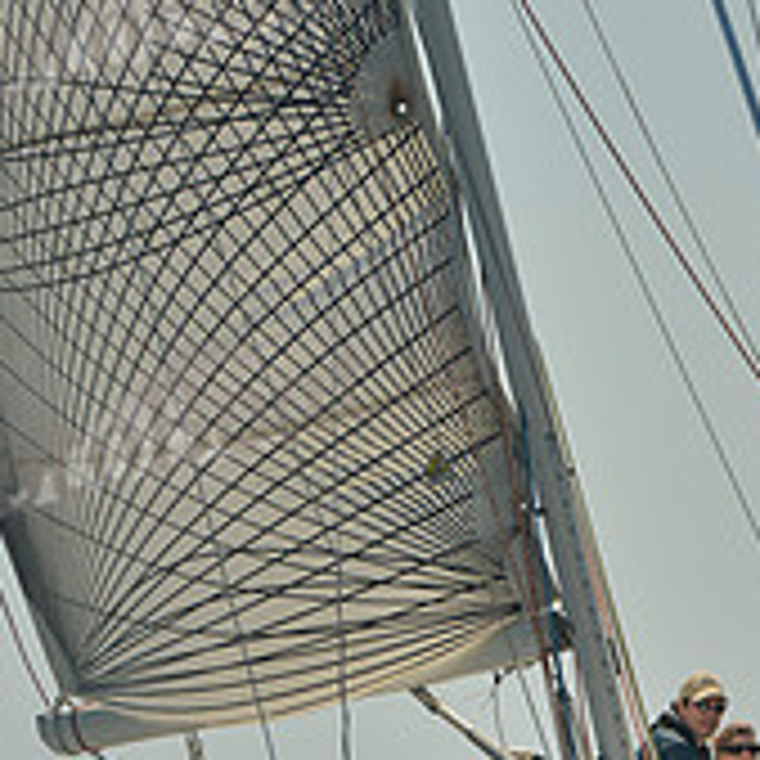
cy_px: 605
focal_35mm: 584
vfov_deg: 3.0
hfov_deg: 3.0
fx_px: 14506
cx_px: 729
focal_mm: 200
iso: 280
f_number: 9
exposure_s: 1/1000
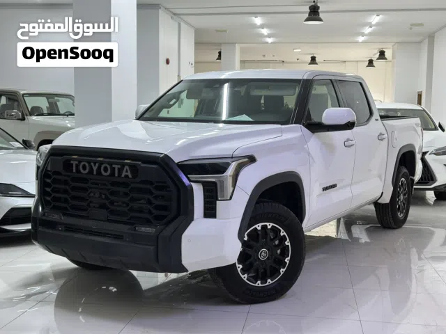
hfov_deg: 39.7
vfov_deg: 30.3
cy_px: 167
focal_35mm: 48
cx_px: 223
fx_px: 618
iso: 100
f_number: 1.78
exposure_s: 1/100
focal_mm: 6.86
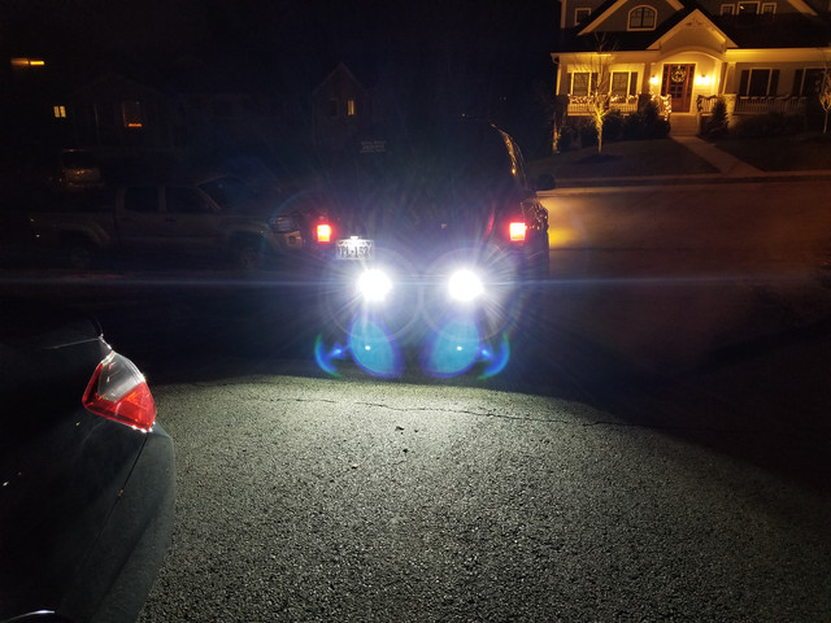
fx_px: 624
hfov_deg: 67.3
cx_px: 416
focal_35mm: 26
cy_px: 312
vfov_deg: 53.1
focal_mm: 4.25
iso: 250
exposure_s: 1/13
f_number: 1.7
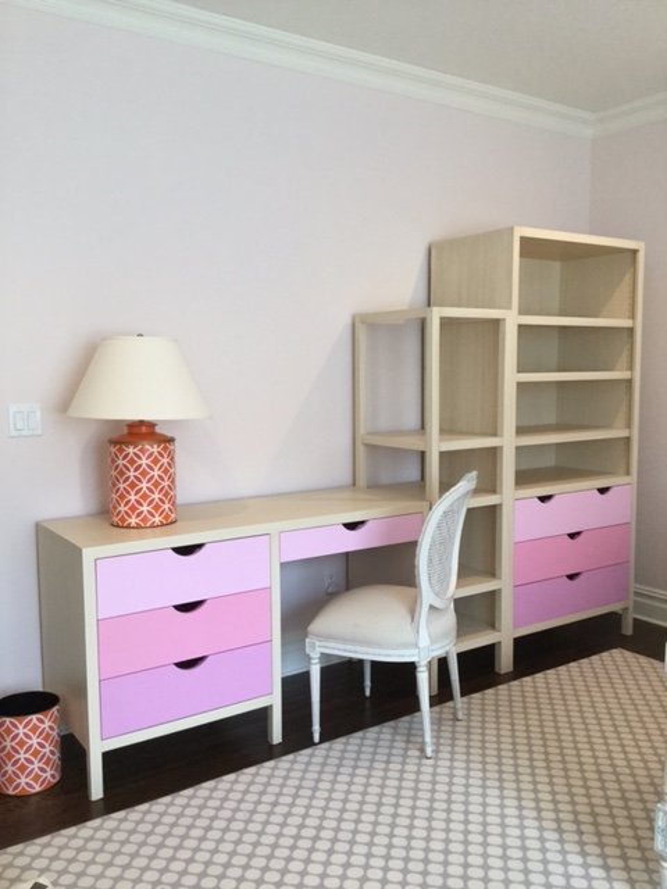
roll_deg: +0.9
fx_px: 796
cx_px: 334
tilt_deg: -5.1
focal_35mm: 31
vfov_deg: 58.4
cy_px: 444
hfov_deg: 45.4
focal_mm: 3.3
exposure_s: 1/30
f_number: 2.4
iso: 80
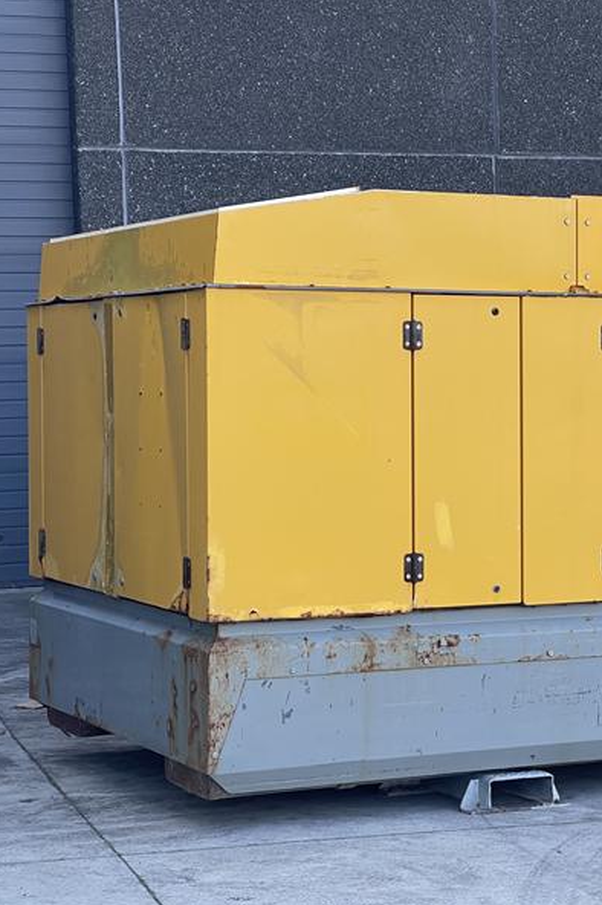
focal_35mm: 90
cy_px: 452
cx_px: 579
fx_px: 2260
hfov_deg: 15.0
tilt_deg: -2.8
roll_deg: +1.1
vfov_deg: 22.6
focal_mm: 7.5
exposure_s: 1/149
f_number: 2.2
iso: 20
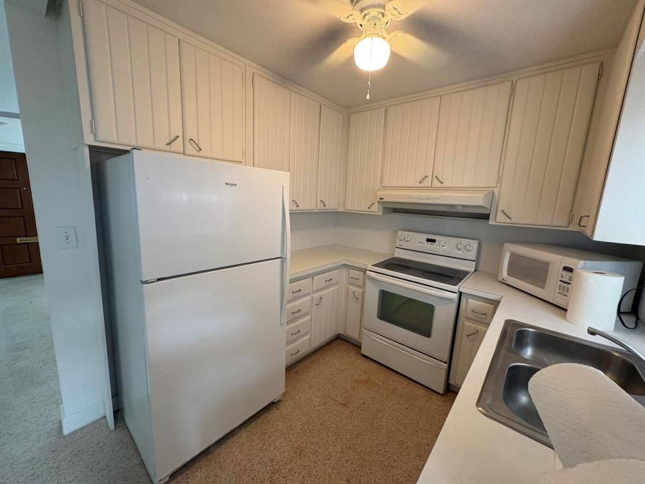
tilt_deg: -9.5
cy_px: 242
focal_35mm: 14
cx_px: 322
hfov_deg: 102.1
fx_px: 261
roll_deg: -2.1
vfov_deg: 85.7
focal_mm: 2.22
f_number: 2.2
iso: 250
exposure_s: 1/83
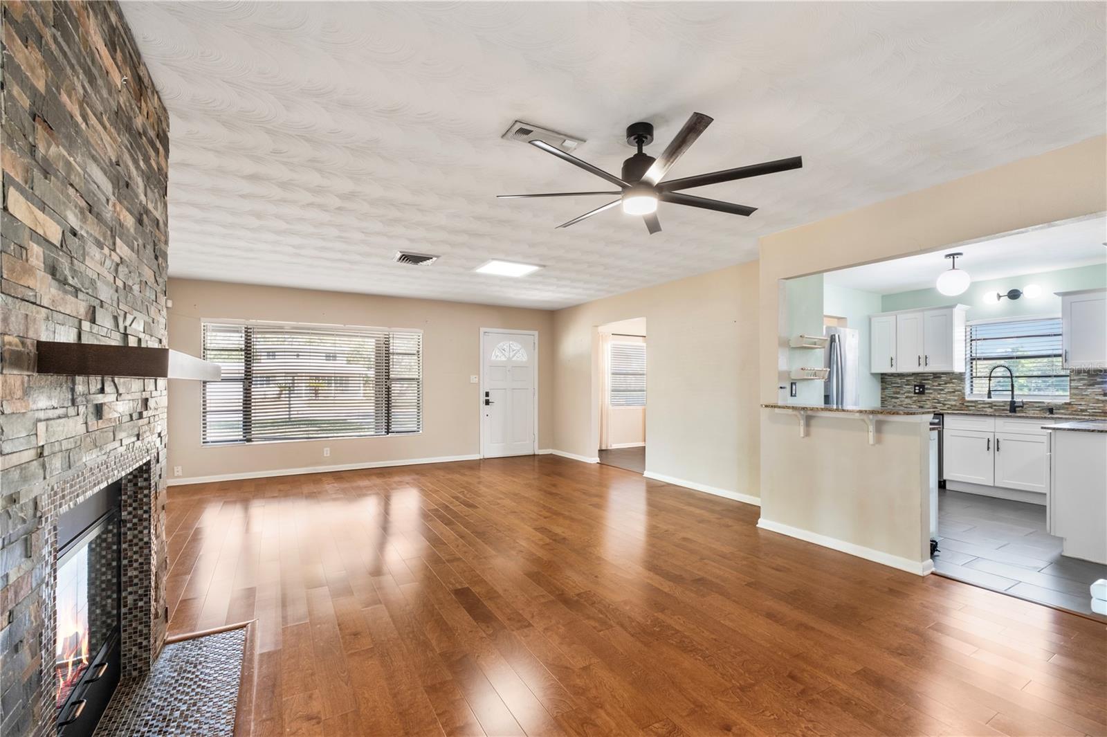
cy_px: 368
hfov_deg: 100.4
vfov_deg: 77.3
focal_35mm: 15
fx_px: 461
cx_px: 554
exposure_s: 1/1.67
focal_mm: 10
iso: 320
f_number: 7.1
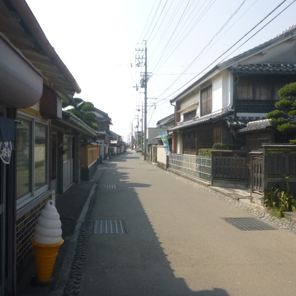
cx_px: 122
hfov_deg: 53.7
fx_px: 290
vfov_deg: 54.0
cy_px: 146
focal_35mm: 30
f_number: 3.9
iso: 100
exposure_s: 1/500
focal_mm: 4.5
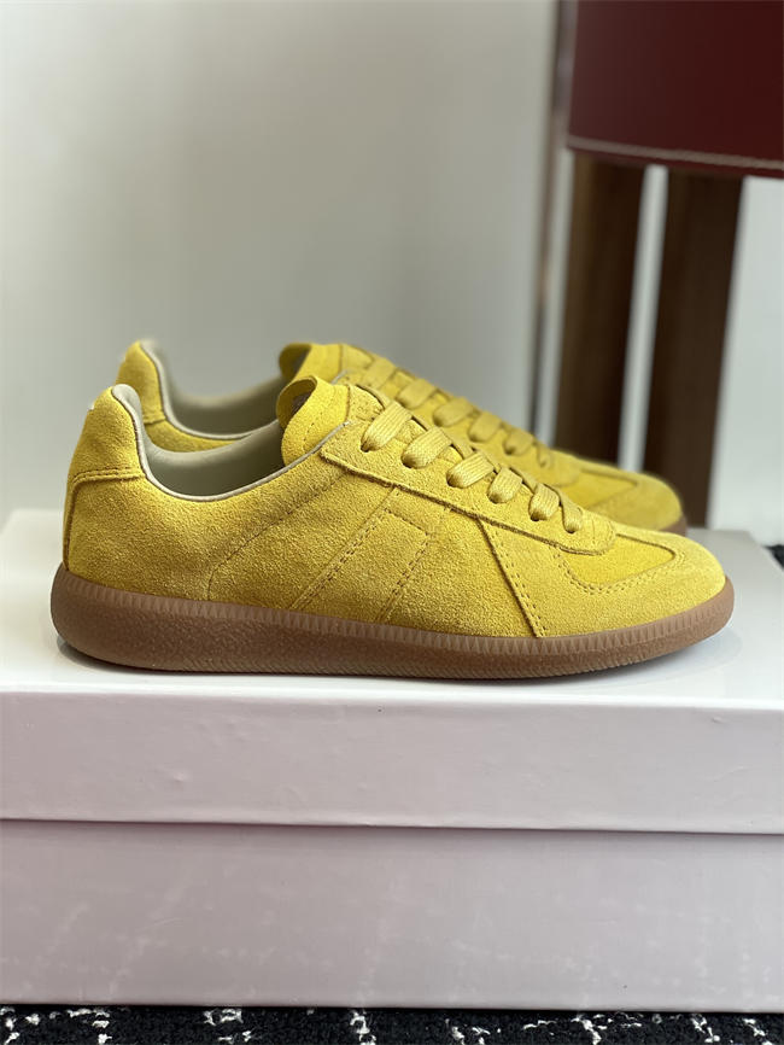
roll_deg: -2.4
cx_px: 392
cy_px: 522
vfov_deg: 36.8
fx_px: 1570
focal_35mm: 52
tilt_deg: -15.9
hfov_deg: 28.0
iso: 32
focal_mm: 6
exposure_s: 1/122
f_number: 2
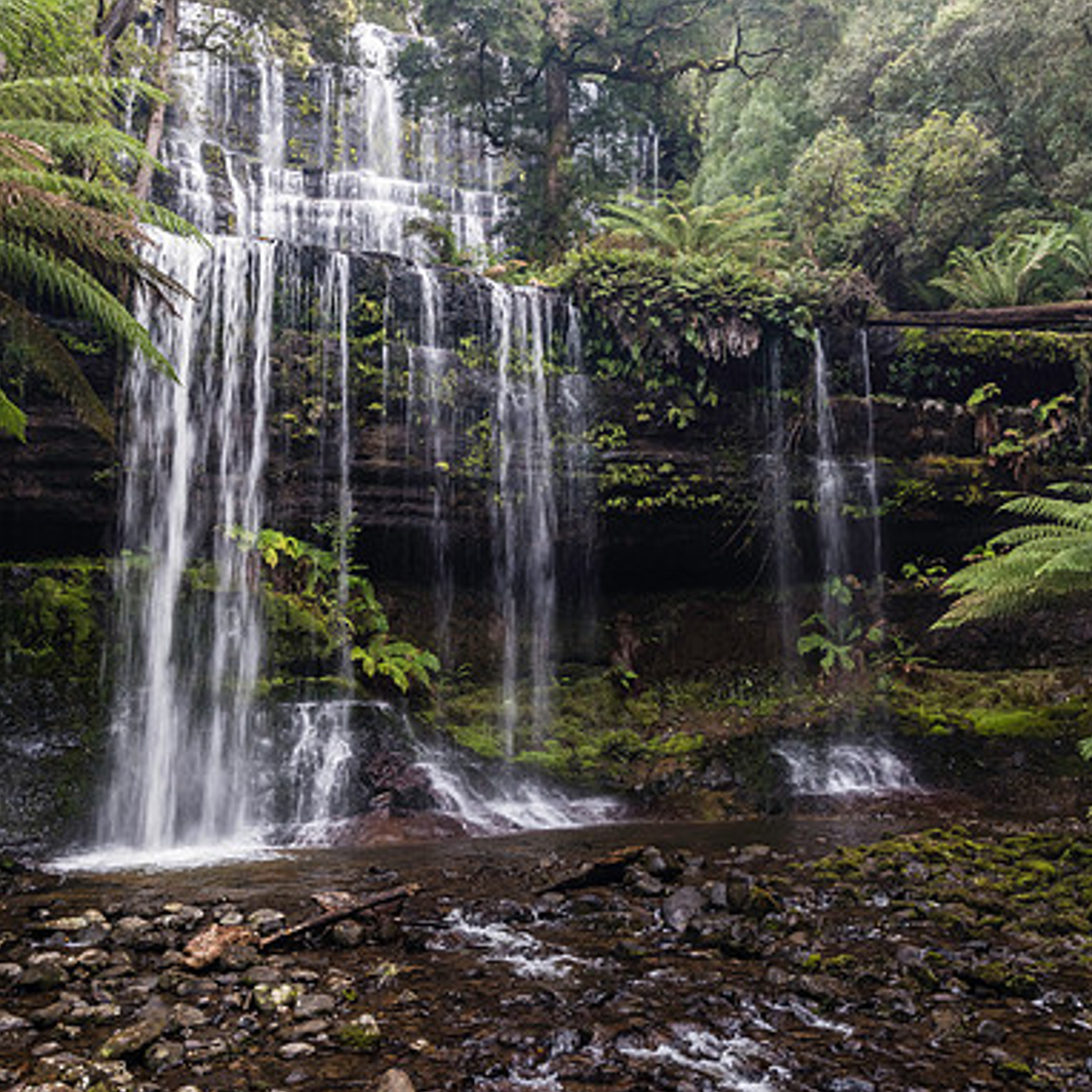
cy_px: 550
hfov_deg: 52.5
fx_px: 1106
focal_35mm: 31
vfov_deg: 52.5
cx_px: 555
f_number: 11
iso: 400
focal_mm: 24
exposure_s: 1/20
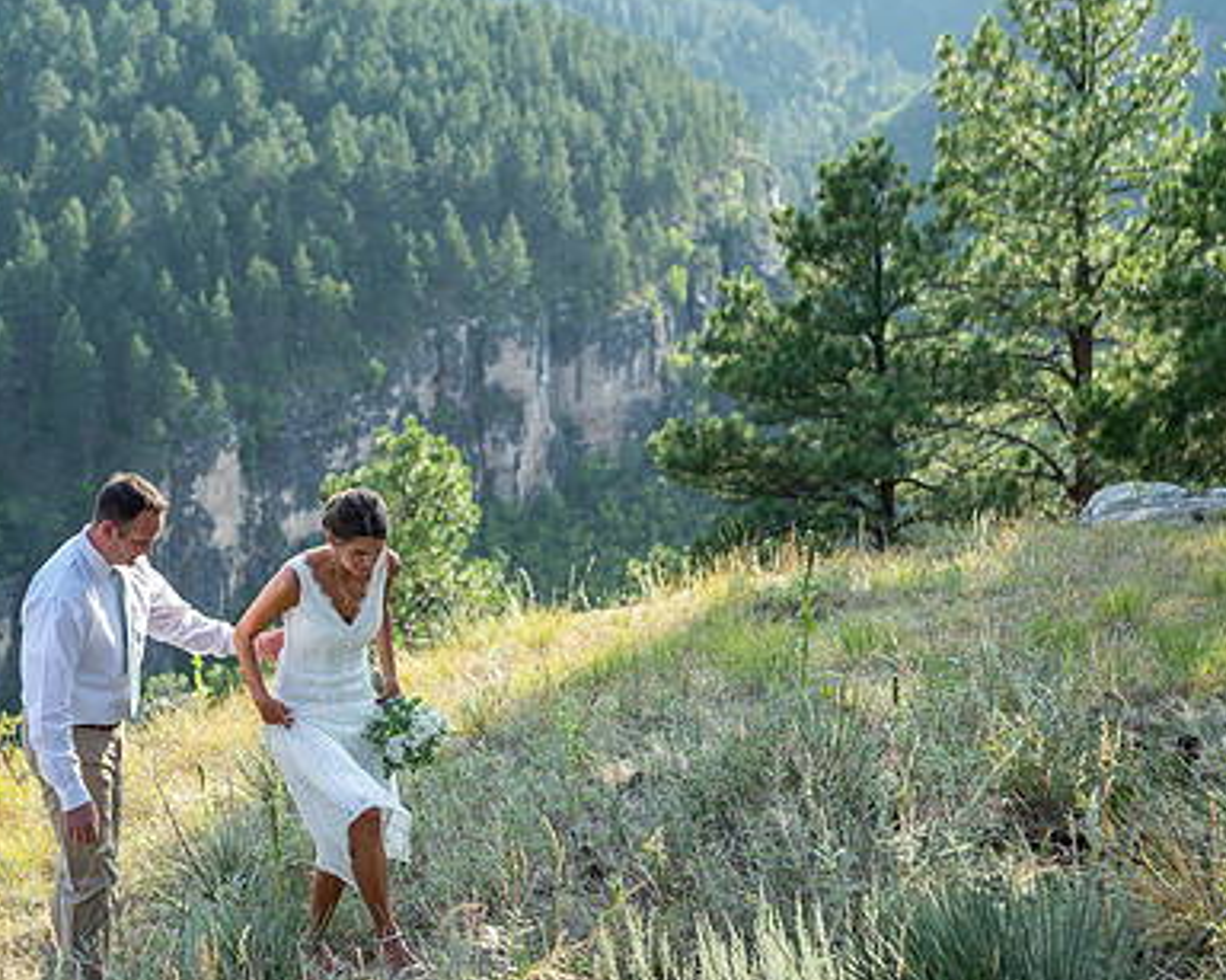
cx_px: 342
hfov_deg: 24.2
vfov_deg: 19.6
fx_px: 2830
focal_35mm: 78
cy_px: 423
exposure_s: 1/320
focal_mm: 55
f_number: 3.5
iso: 200
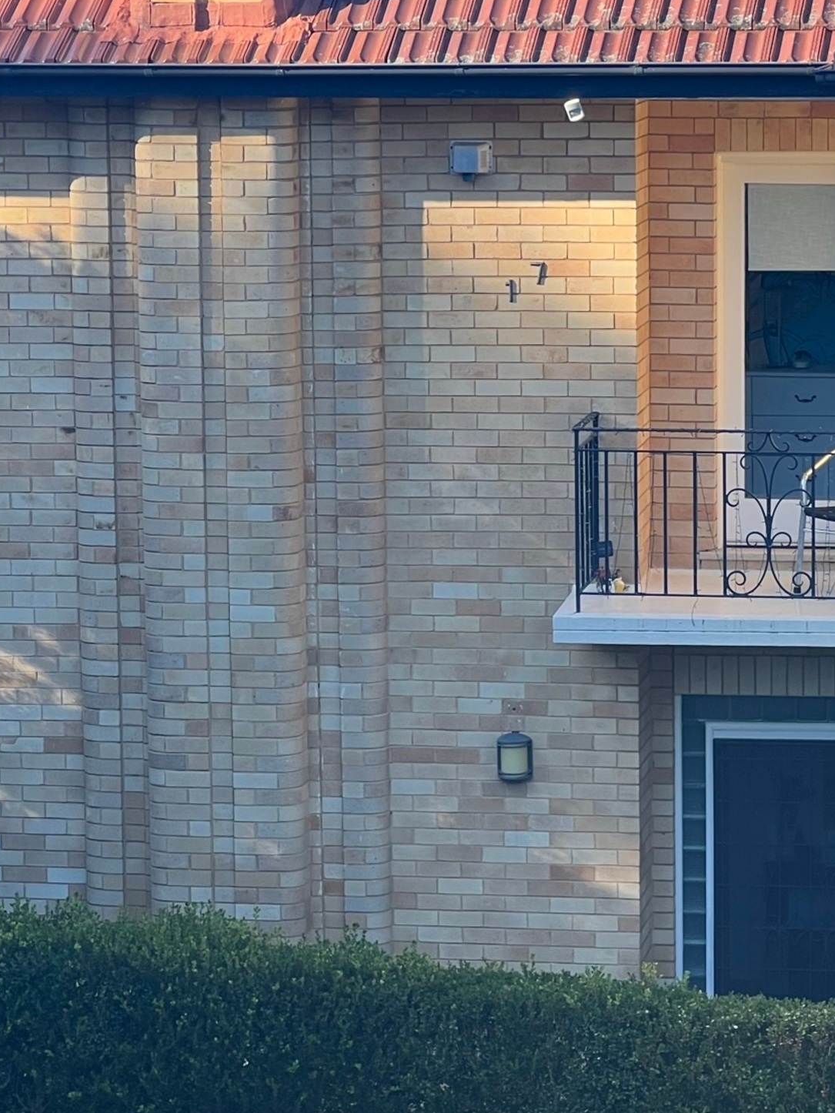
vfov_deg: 13.9
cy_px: 568
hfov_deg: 10.4
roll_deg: +0.4
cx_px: 579
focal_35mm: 142
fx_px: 4566
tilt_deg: -8.7
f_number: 2.8
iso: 32
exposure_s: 1/172
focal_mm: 9
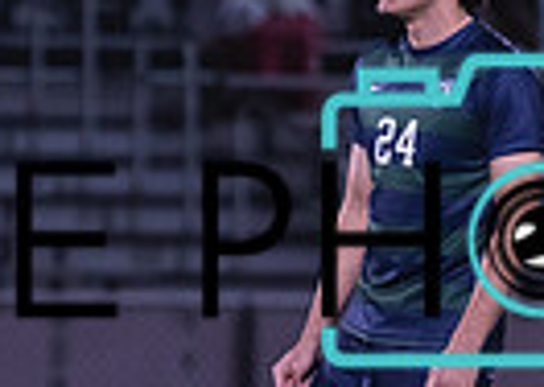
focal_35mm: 1083
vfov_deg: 1.3
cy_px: 315
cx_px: 335
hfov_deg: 1.9
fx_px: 16715
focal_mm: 200
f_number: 2.8
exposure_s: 1/1000
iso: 2500
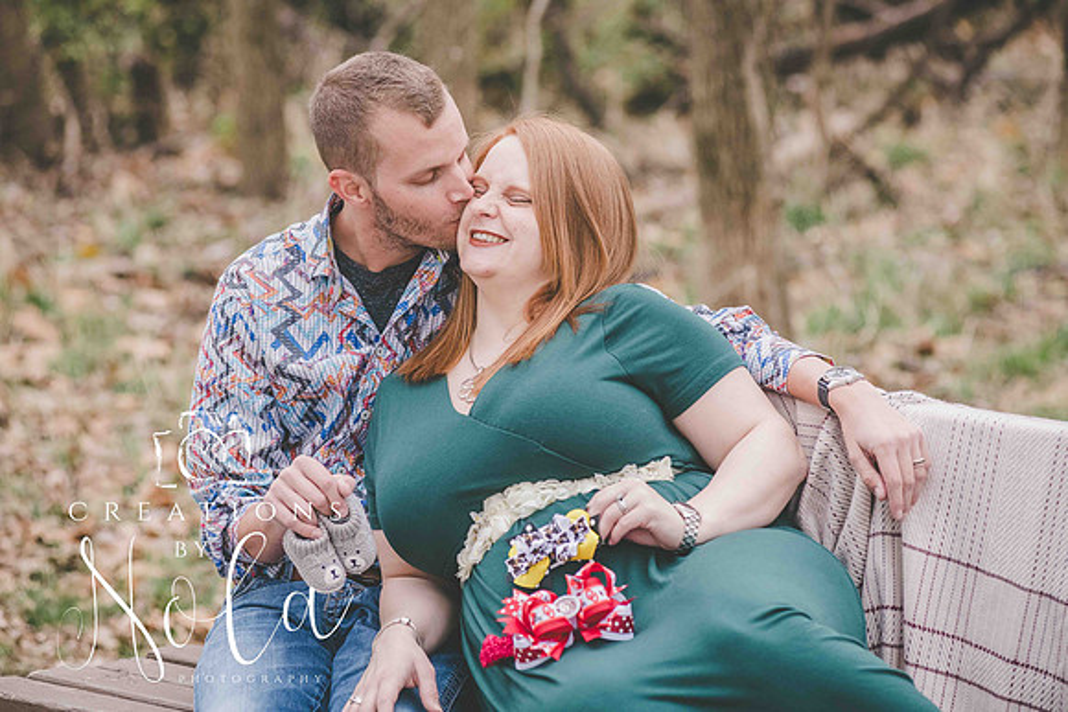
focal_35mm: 125
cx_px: 534
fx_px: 3709
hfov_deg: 16.4
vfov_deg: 11.0
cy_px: 356
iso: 1250
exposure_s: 1/320
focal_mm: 125
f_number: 4.5
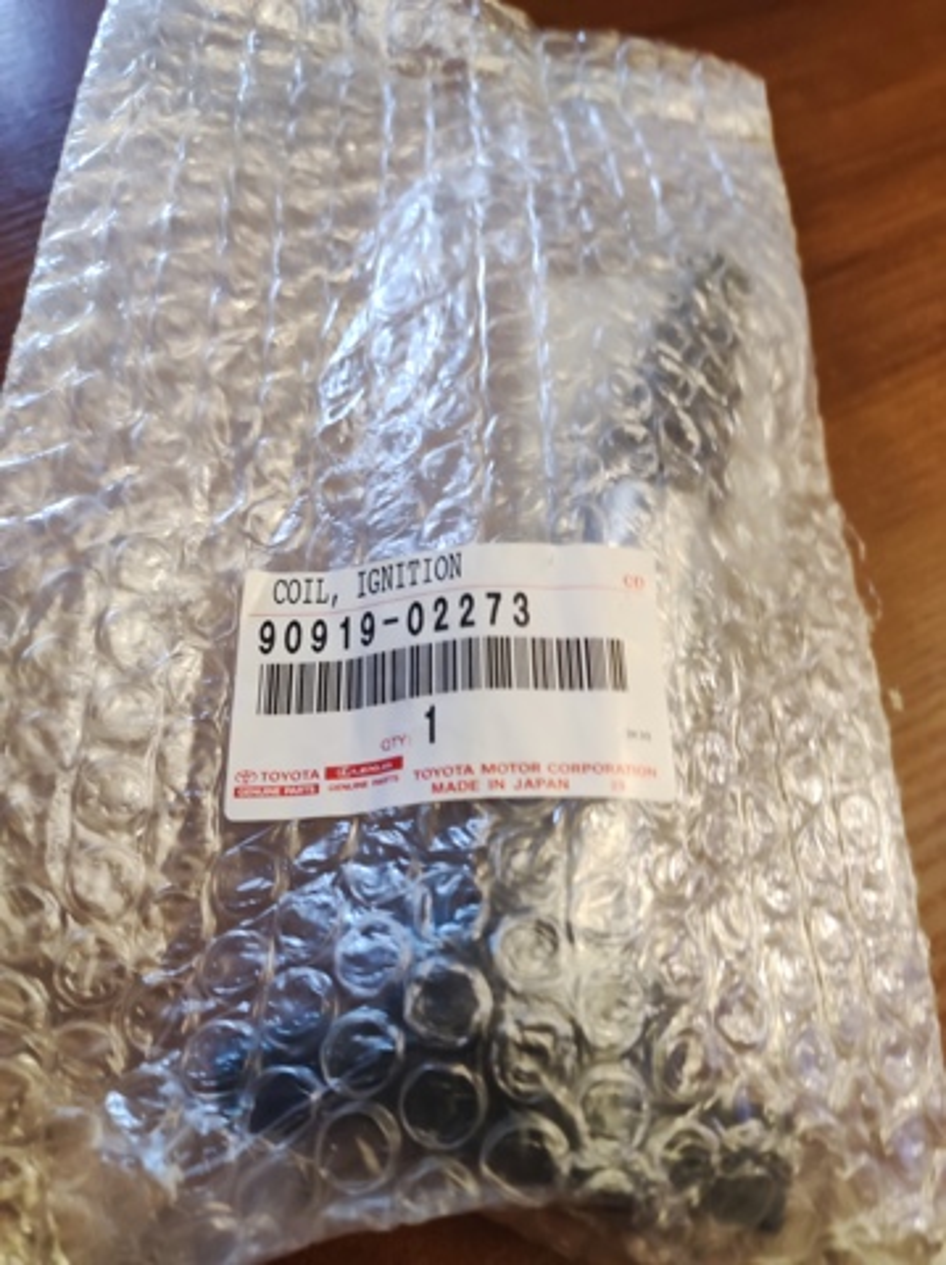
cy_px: 632
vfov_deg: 91.1
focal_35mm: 17
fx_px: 621
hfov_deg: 74.6
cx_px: 473
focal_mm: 4.74
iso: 1021
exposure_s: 1/33
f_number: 1.79
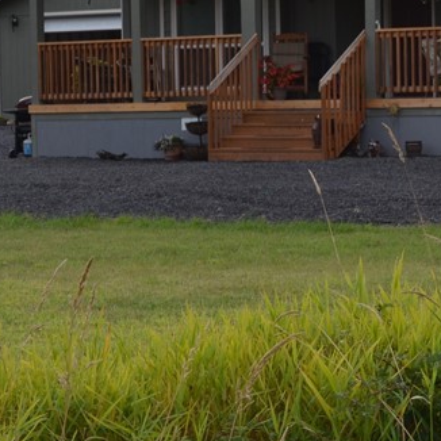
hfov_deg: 12.7
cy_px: 98
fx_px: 1960
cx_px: 436
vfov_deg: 12.8
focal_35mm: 136
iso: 200
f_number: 8
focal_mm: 32
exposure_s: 1/250
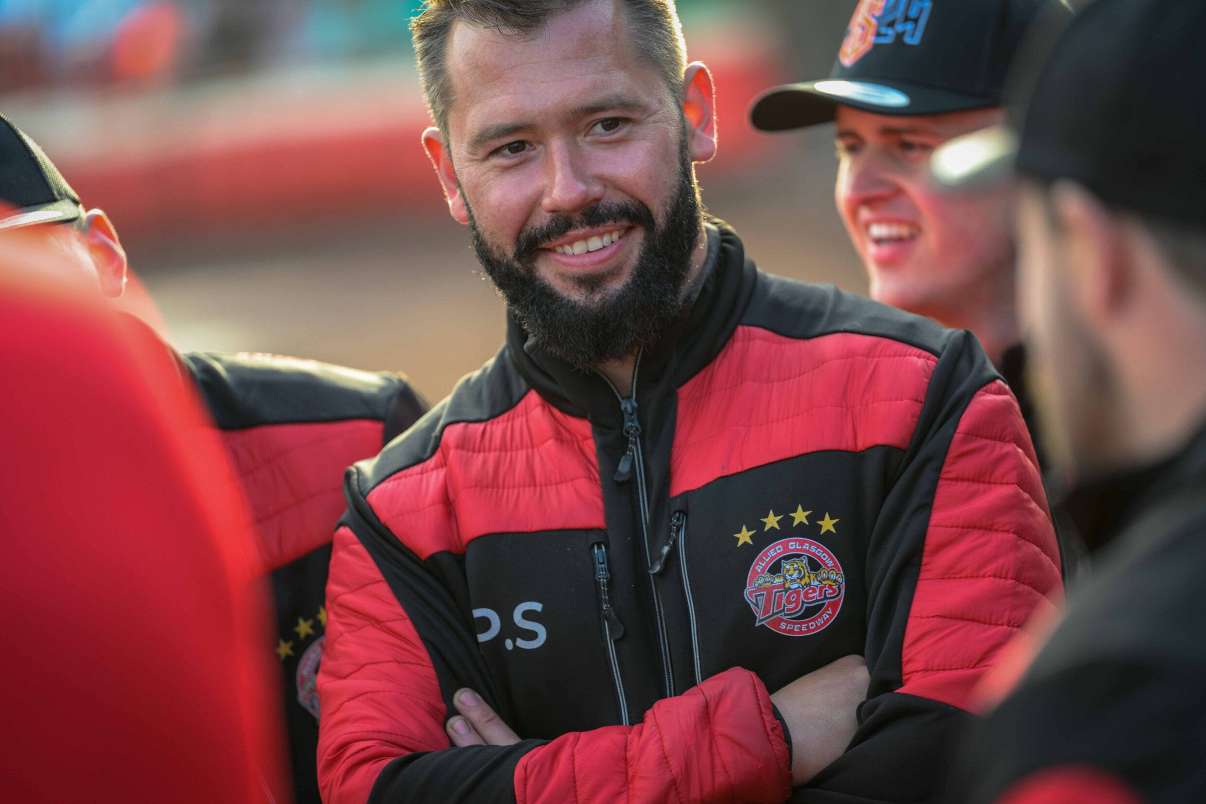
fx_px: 6934
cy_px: 404
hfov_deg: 9.9
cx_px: 596
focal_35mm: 207
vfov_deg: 6.6
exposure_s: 1/200
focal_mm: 200
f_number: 2.8
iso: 80
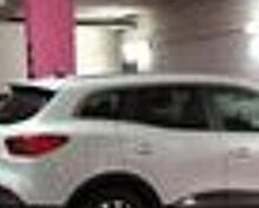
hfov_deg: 22.8
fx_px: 637
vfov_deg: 17.7
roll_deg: +0.2
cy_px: 246
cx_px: 179
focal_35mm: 83
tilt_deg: -11.3
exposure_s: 1/33
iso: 160
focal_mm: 4.15
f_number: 2.2
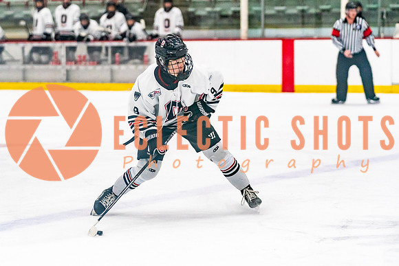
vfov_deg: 9.3
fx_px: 1642
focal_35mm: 148
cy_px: 141
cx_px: 174
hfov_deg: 13.9
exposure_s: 1/1250
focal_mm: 103
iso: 3200
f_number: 2.8
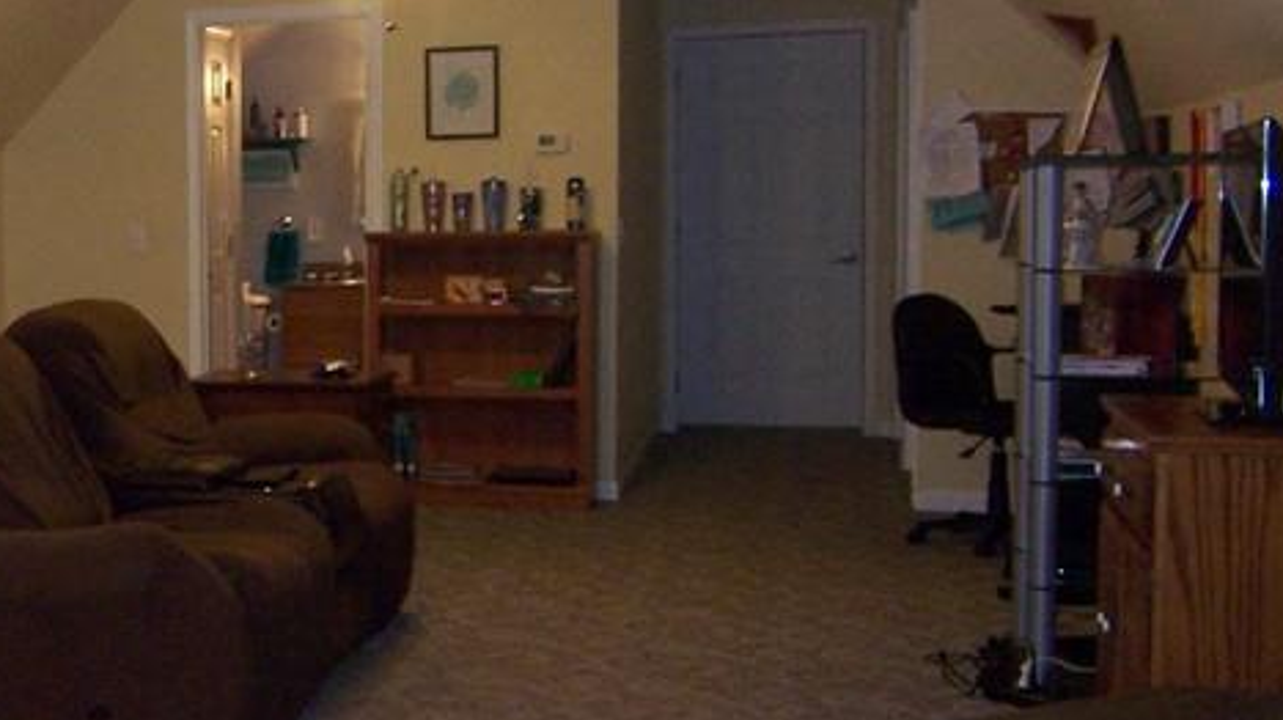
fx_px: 1870
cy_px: 349
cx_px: 96
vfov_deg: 21.8
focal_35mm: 55
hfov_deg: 35.3
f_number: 2.8
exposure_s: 1/30
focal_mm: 3.8
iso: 200
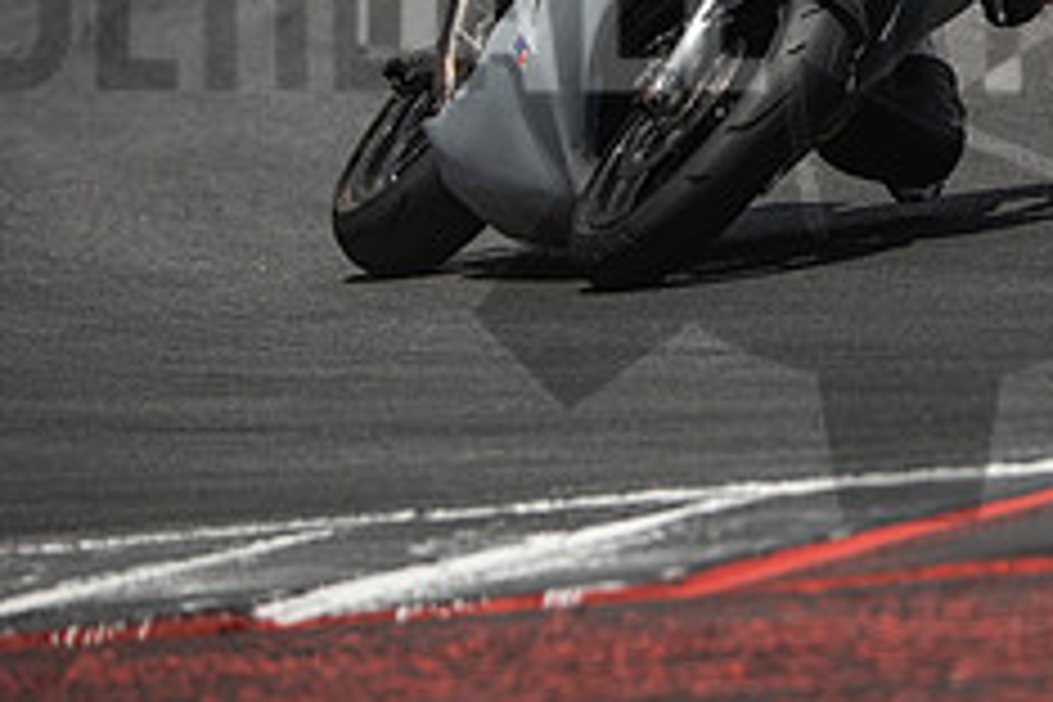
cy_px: -25
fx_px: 21760
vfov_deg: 1.8
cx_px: 909
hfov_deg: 2.8
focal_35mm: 744
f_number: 2.8
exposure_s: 1/2000
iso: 125
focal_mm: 200
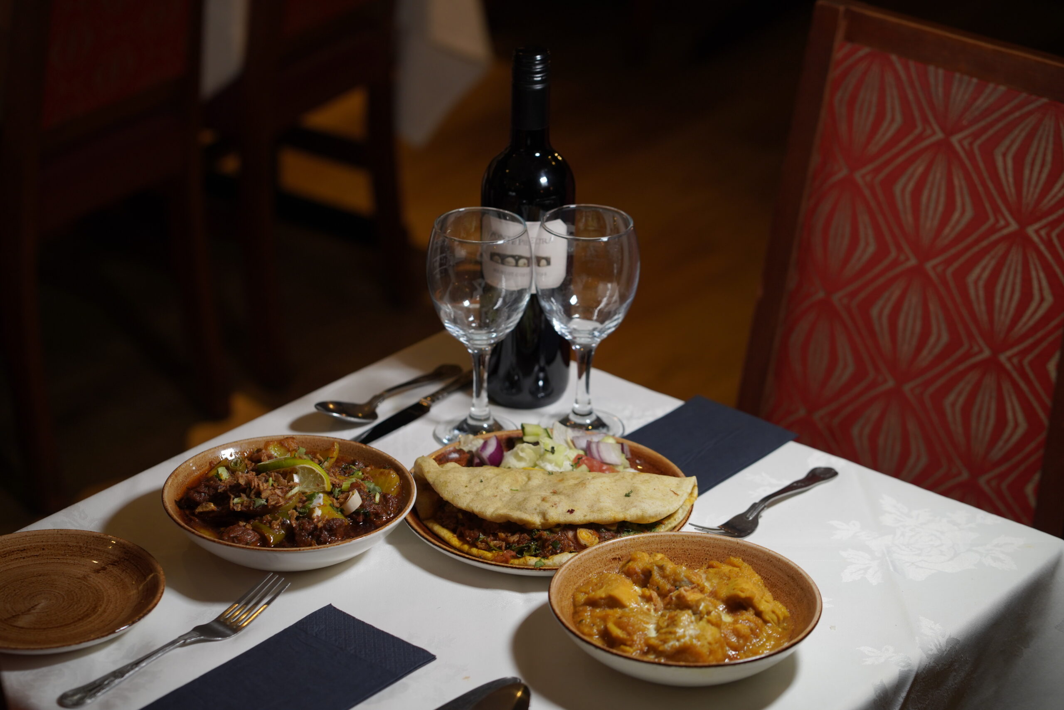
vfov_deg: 16.1
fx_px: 2512
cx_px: 532
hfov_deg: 23.9
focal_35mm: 85
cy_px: 355
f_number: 4
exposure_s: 1/100
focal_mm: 85
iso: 640
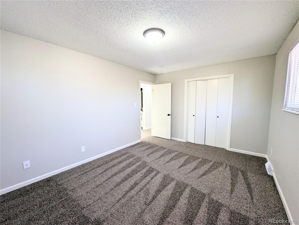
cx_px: 150
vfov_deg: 90.1
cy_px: 112
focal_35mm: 13
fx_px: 112
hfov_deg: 106.1
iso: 53
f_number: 2.2
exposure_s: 1/40
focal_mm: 1.95
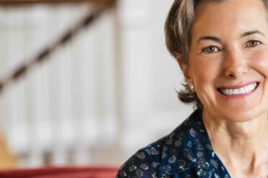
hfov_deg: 12.5
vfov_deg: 8.4
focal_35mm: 161
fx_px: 1197
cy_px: 206
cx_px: 317
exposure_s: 1/125
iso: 320
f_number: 1.3
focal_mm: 50
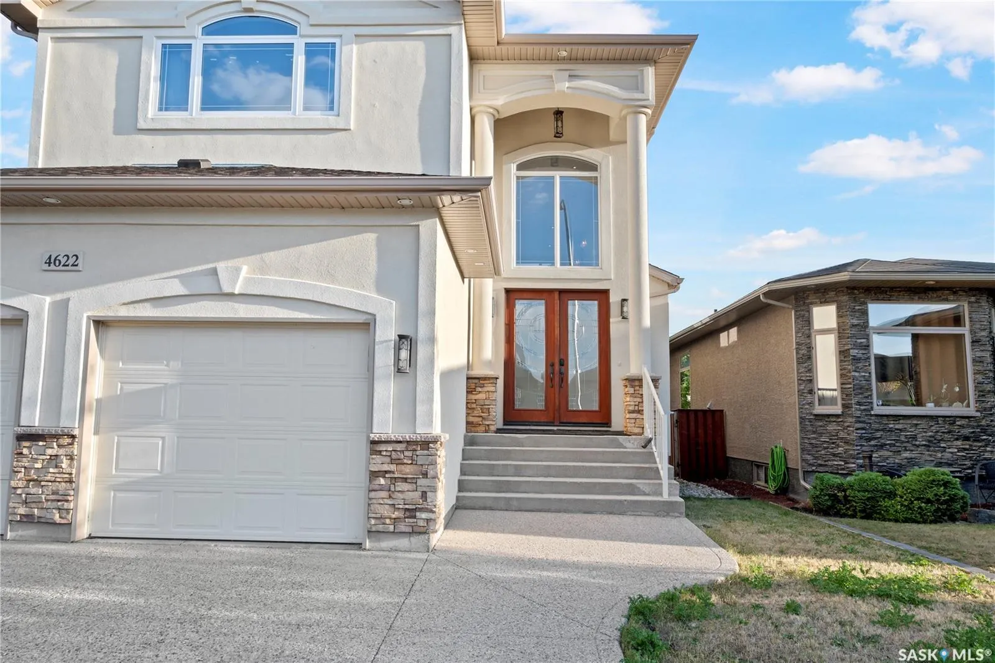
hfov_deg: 73.8
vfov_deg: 53.1
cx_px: 498
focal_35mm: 24
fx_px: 663
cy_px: 332
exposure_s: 1/25
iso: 100
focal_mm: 16
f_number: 10
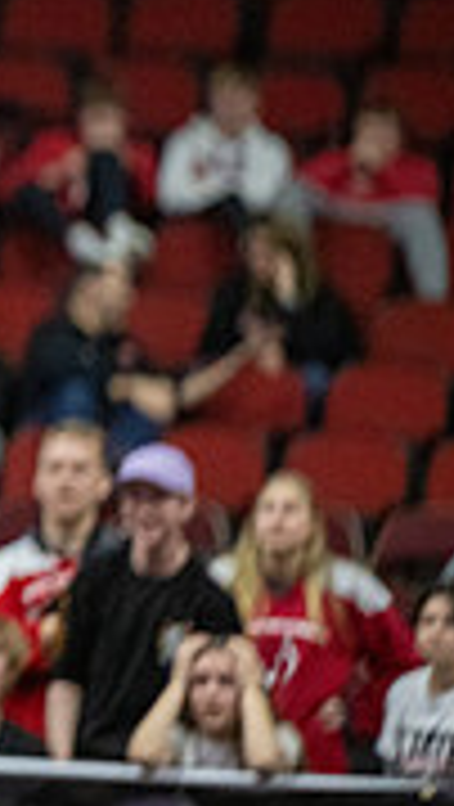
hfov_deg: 1.8
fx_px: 14519
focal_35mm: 680
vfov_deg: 3.2
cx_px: -706
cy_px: 475
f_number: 2.8
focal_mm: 200
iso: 2500
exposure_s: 1/1250
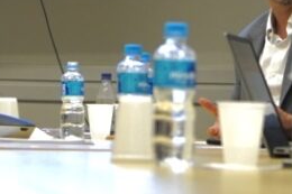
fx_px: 2399
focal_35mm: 296
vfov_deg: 4.6
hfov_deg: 6.9
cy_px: 7
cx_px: -18
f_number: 4
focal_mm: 50
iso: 800
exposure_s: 1/125
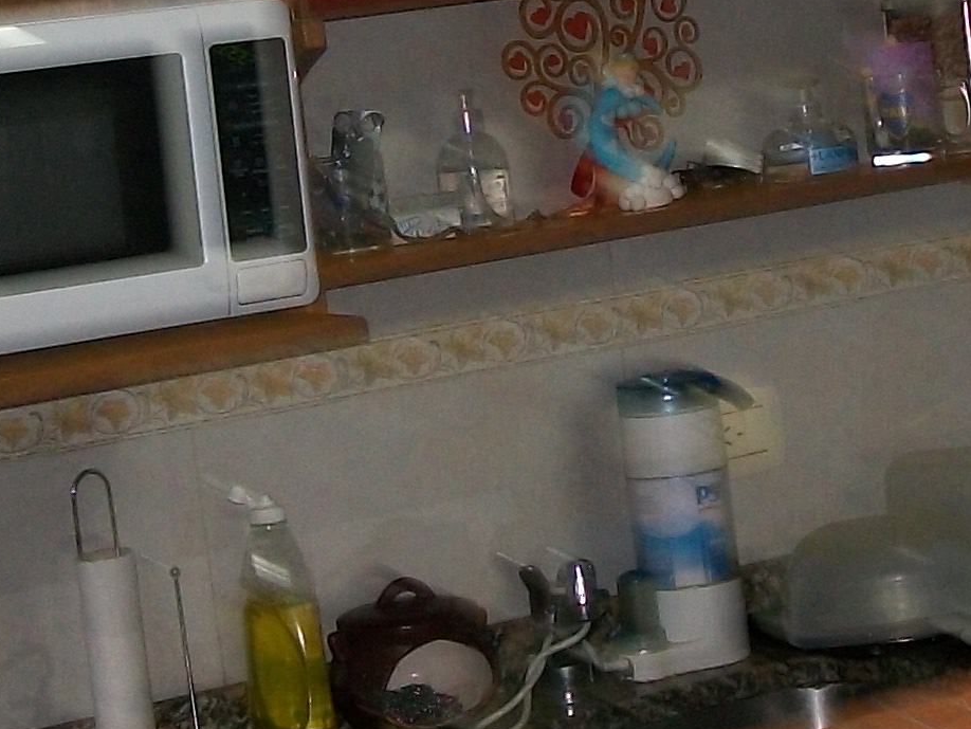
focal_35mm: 128
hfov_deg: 15.4
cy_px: 116
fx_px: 3591
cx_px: 670
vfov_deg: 11.5
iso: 80
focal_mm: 6
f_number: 2.7
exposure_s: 1/30
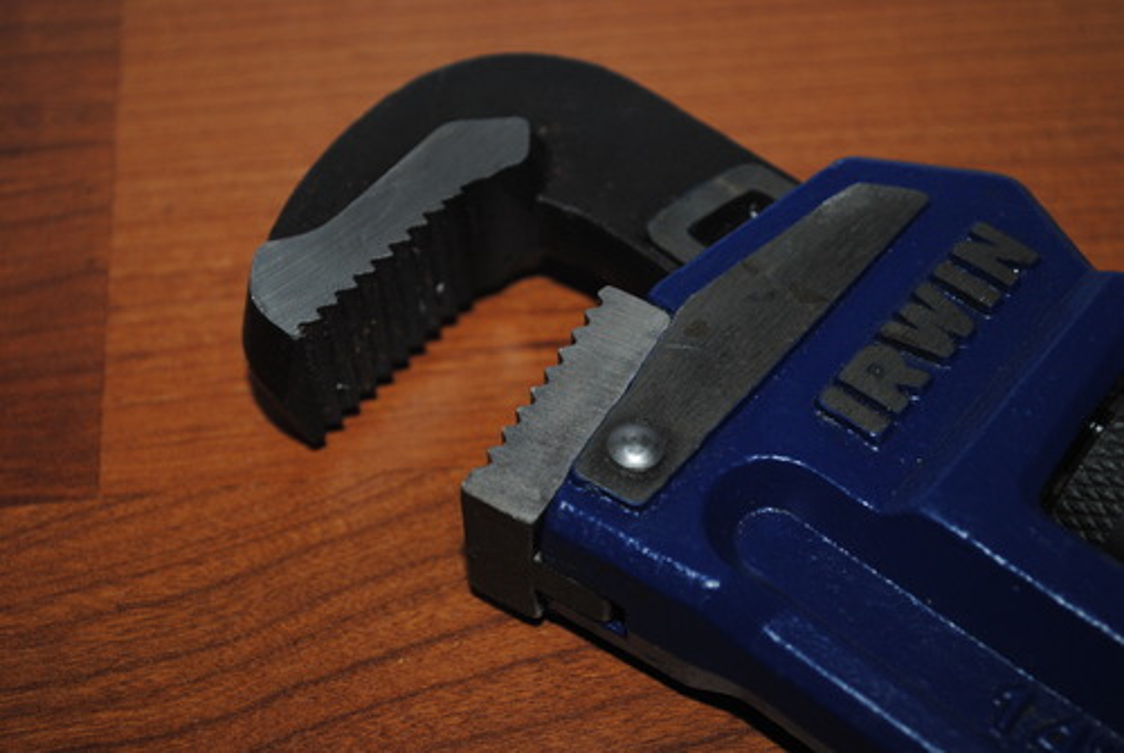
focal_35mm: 60
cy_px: 376
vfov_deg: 22.7
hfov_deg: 33.4
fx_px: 1876
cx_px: 562
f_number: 5.3
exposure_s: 1/60
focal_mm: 40
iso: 400
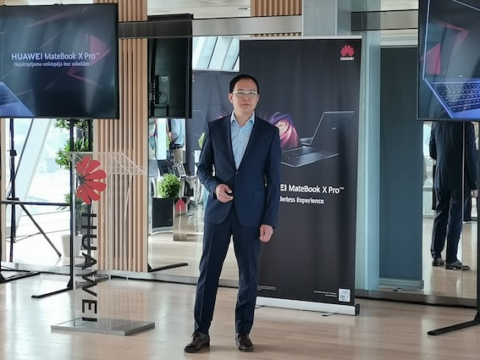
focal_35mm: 84
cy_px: 180
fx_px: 1165
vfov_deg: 17.6
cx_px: 240
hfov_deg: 23.3
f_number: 1.8
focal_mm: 4.75
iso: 64
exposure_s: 1/100
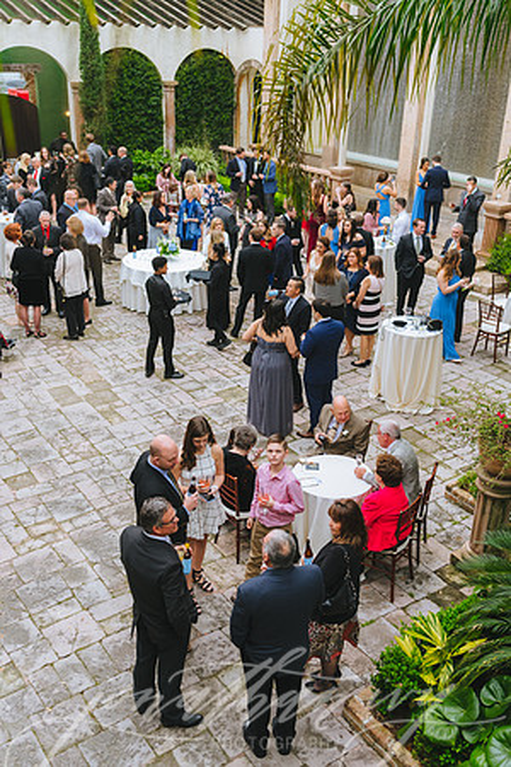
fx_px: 745
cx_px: 256
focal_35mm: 35
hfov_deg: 37.9
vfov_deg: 54.4
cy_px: 384
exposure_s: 1/400
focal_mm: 35
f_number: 3.5
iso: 1600
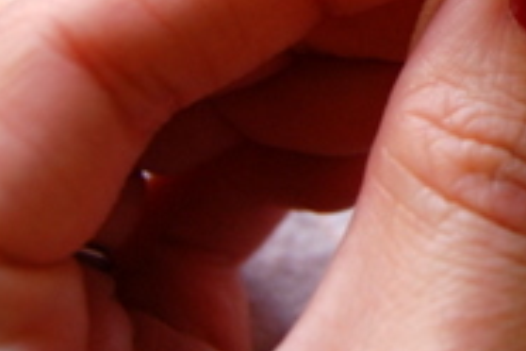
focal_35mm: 116
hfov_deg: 16.8
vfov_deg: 11.7
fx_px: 1695
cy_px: 7
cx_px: 653
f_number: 4
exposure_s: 1/60
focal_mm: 24
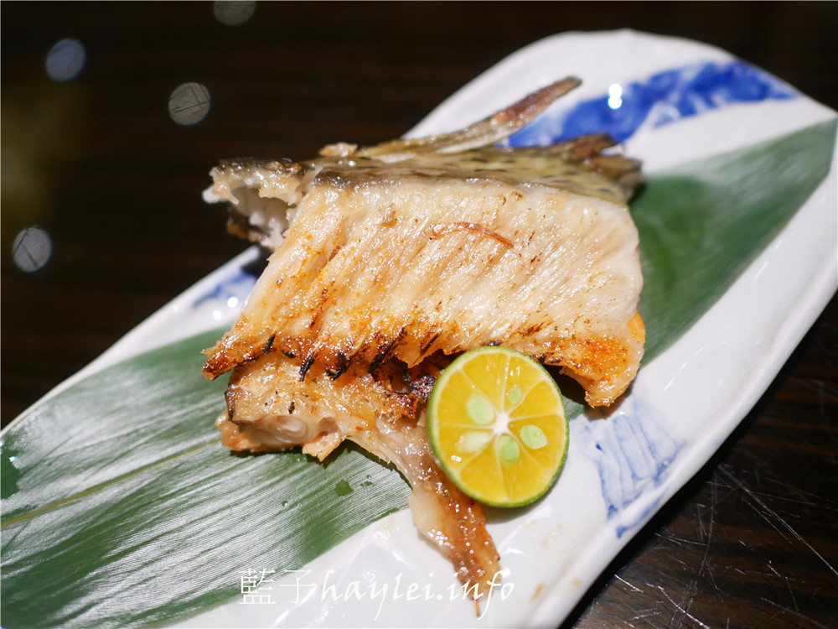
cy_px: 314
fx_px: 726
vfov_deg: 46.8
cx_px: 419
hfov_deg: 60.0
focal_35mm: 30
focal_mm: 15
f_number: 1.7
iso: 500
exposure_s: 1/60
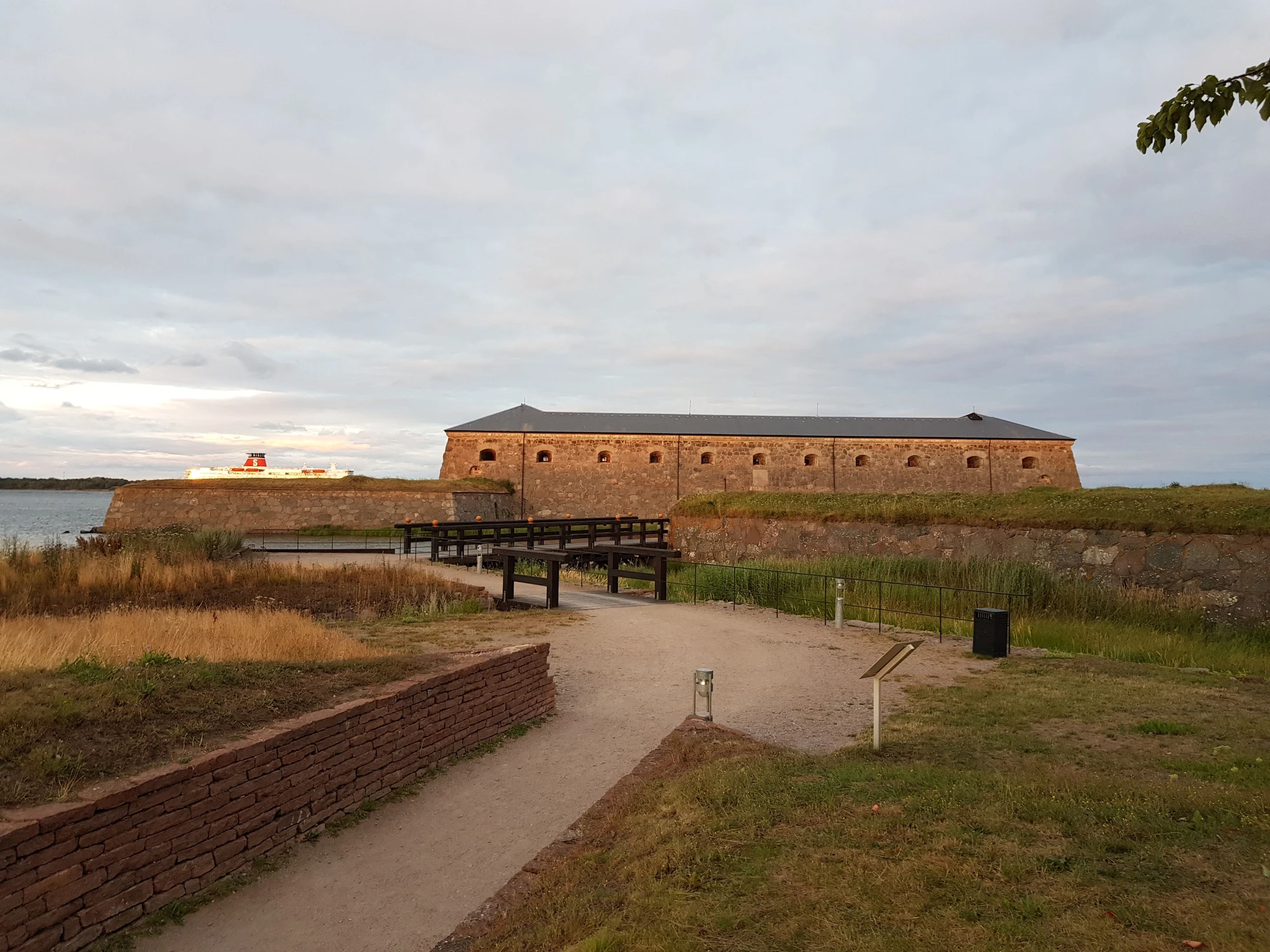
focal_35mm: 26
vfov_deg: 53.1
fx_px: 954
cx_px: 635
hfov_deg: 67.3
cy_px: 476
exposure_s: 1/100
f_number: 1.7
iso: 80
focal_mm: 4.2
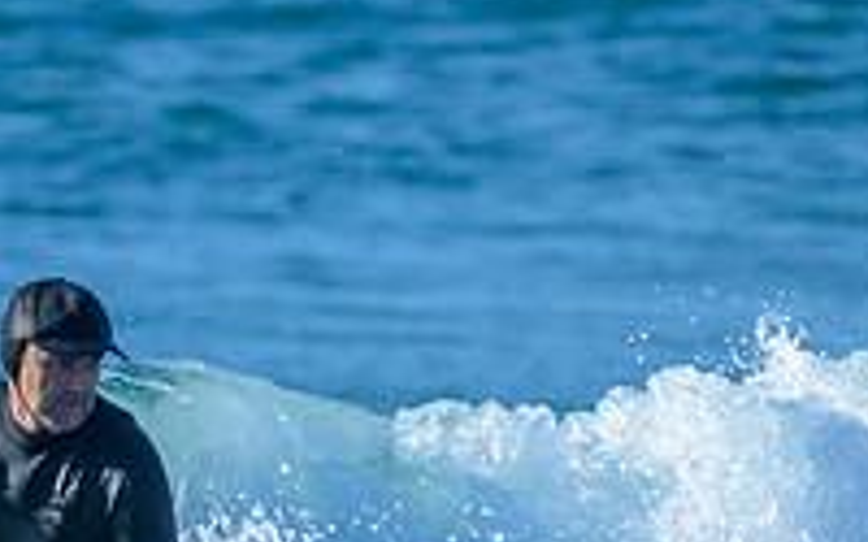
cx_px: 217
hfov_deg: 0.8
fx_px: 62073
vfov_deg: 0.5
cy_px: 719
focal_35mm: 2624
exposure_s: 1/2000
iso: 400
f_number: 6.3
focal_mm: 800
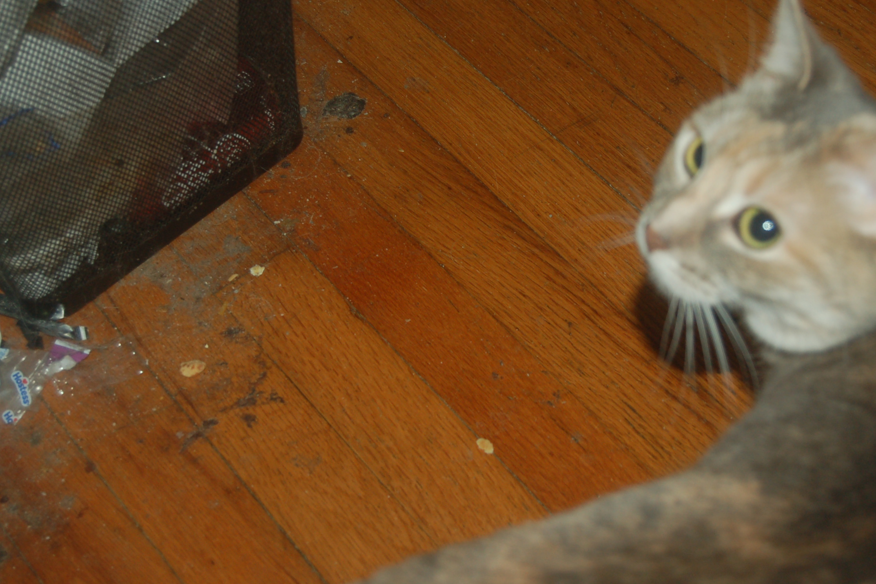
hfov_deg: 28.6
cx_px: 486
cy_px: 245
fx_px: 1719
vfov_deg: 19.3
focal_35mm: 71
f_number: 4.8
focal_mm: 35
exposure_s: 1/60
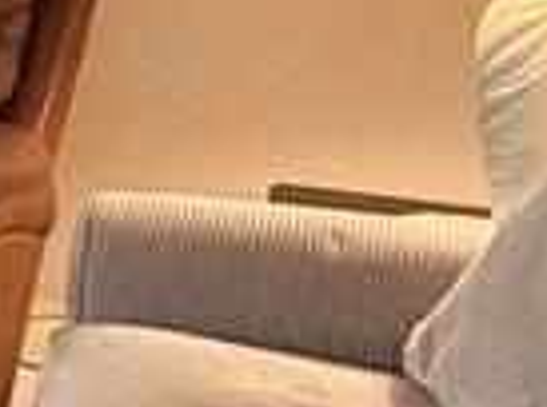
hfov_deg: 13.7
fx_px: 1655
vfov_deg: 13.9
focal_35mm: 105
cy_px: 28
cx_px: -755
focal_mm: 2.22
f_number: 2.2
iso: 200
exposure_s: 1/120
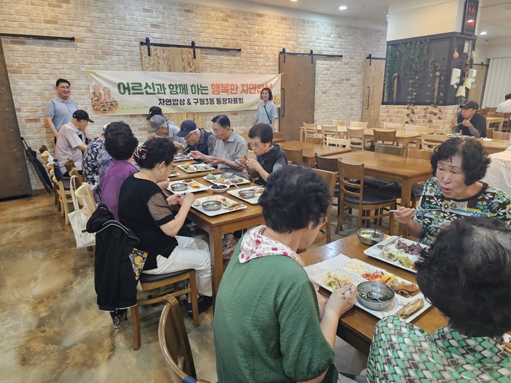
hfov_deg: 73.9
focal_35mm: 23
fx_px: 340
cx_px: 256
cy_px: 192
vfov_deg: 58.9
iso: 1000
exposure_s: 1/120
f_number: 1.7
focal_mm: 6.3
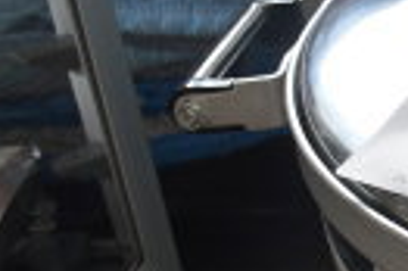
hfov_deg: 12.7
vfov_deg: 9.6
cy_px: 344
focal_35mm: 140
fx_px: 1585
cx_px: 841
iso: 200
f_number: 3.5
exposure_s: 1/50
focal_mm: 20
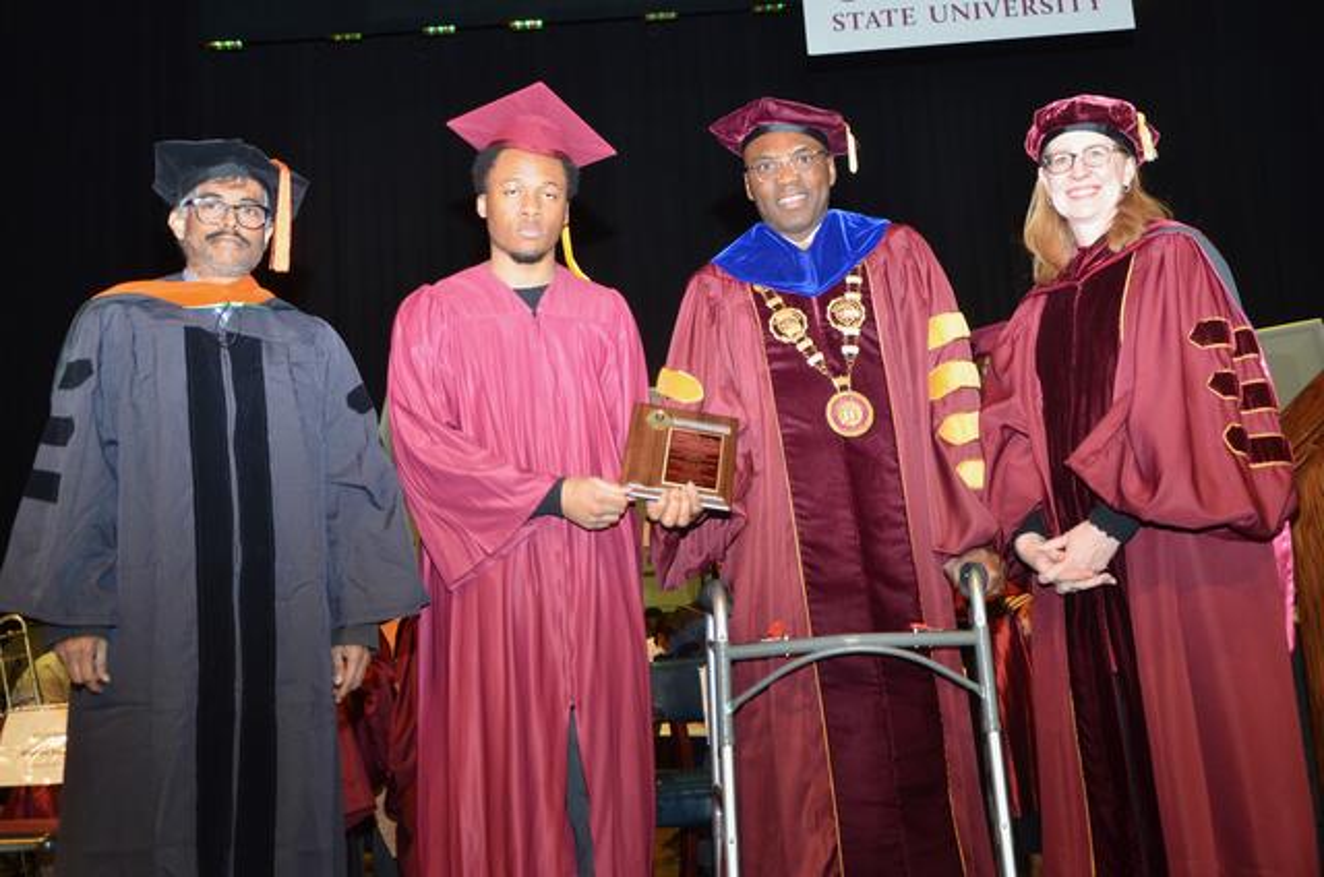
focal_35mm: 39
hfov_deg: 49.6
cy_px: 438
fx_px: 1431
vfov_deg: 34.1
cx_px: 662
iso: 800
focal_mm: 26
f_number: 4
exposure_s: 1/60
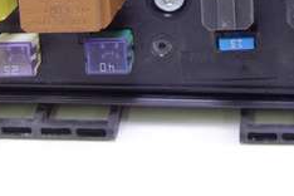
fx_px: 800
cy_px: -136
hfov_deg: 20.0
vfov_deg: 12.9
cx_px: 315
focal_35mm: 98
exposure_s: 1/50
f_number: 1.8
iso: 125
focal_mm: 10.4
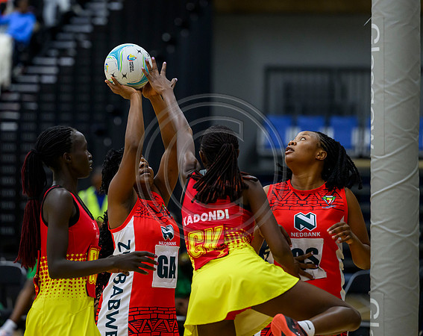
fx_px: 2805
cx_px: 150
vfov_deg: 6.8
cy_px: 154
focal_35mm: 225
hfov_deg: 8.6
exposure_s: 1/1000
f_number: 3.2
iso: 4000
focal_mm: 180
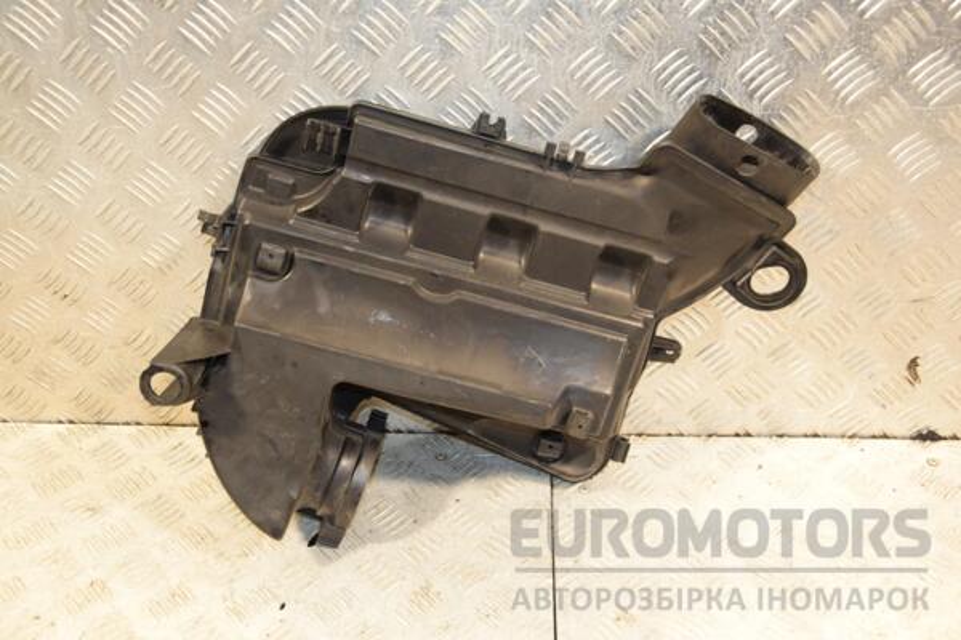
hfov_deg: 46.4
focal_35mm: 42
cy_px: 320
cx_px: 480
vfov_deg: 31.9
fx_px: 1121
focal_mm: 28
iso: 800
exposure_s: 1/160
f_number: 5
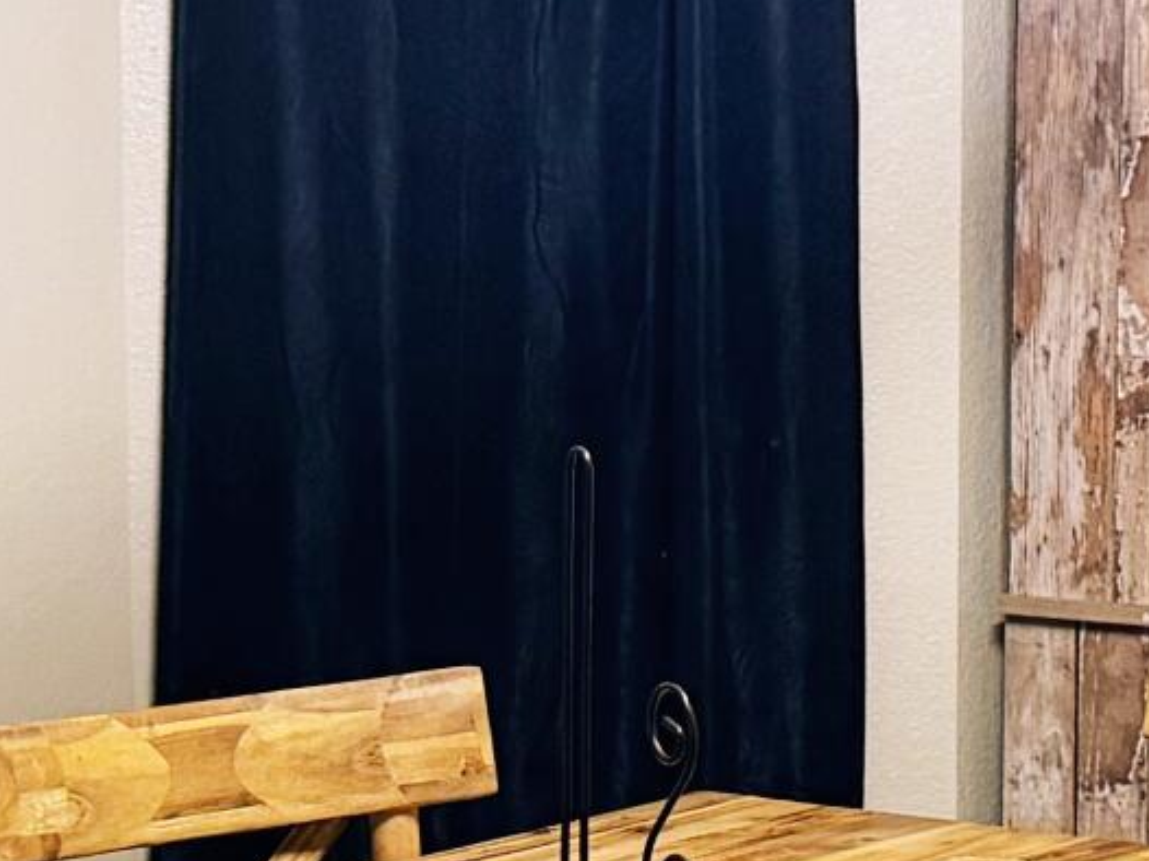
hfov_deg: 14.4
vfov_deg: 10.7
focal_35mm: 137
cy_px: 848
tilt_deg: -9.2
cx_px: 507
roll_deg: +0.7
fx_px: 4545
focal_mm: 6.76
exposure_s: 1/60
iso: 500
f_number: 1.78
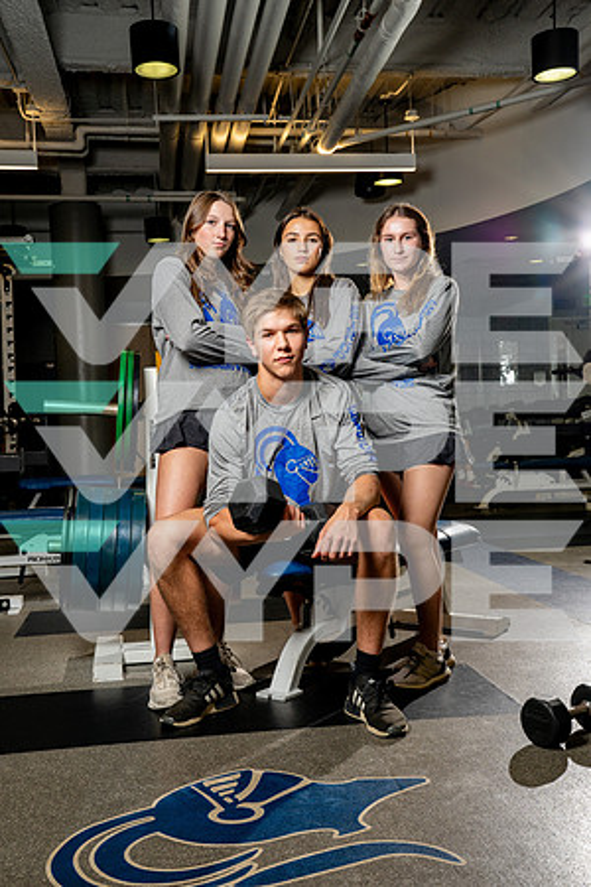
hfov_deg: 33.4
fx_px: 985
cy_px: 444
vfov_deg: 48.5
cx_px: 296
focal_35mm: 40
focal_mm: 40
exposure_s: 1/250
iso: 320
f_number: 8
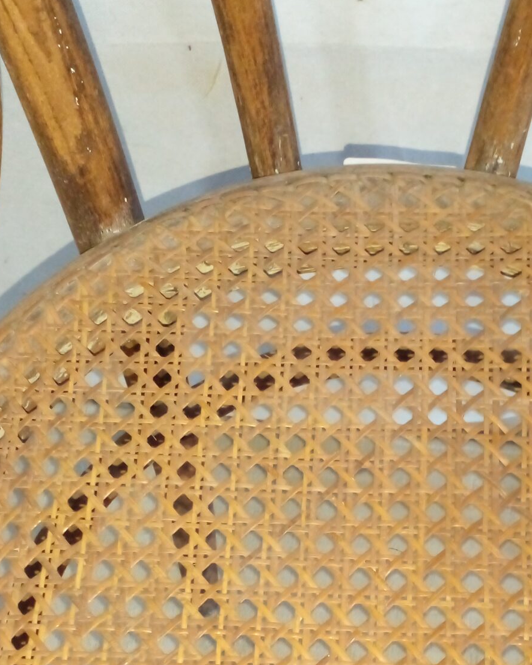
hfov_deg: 24.8
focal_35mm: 61
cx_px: 378
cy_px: 593
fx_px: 1200
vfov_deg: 29.7
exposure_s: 1/33.3
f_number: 1.9
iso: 250
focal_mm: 3.6
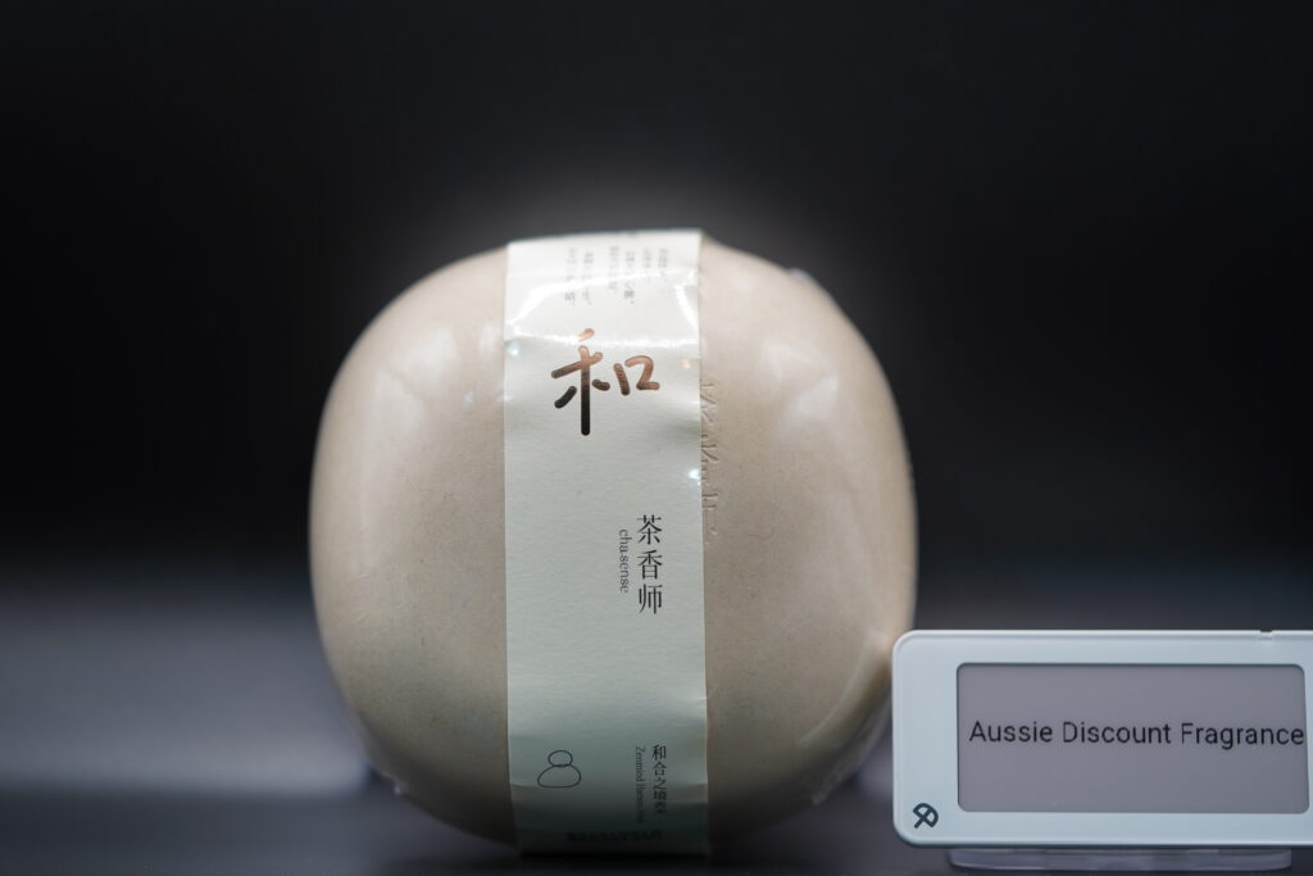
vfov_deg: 15.2
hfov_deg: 22.6
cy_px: 438
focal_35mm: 90
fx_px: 3283
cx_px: 656
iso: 200
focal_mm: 90
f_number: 2.8
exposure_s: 1/100
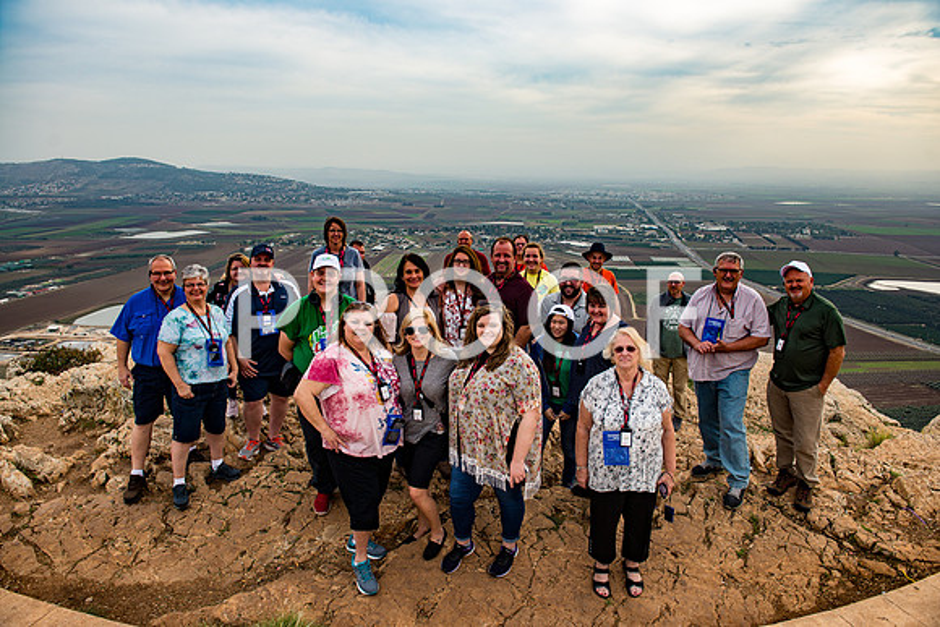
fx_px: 627
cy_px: 314
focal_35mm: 24
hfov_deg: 73.7
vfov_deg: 53.2
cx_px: 470
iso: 100
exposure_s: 1/400
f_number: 3.5
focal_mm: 24
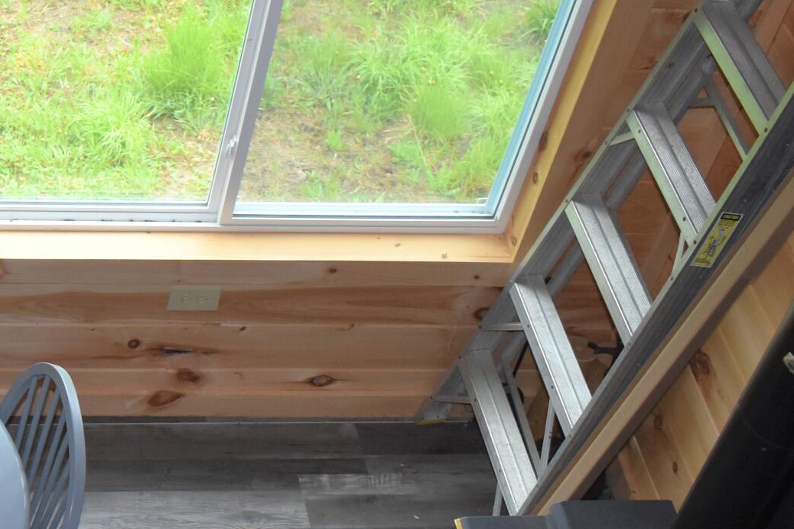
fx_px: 1720
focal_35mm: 78
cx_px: -200
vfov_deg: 17.5
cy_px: 309
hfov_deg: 23.4
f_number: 4.5
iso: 800
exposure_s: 1/160
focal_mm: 18
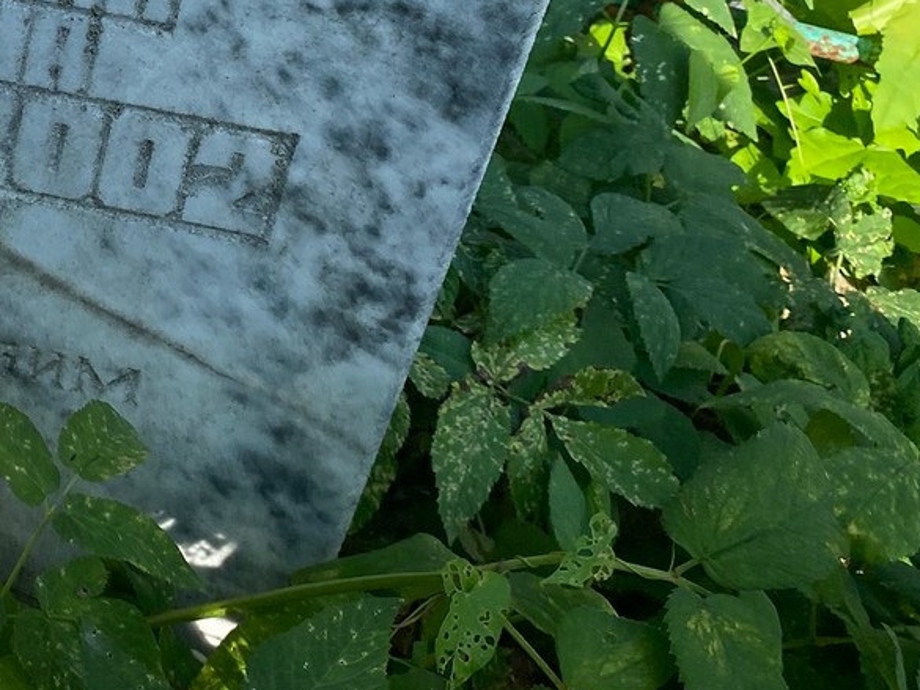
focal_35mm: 64
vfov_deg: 22.2
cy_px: 16
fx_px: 1701
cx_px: -151
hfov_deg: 27.1
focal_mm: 4.25
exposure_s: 1/1484
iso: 32
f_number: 1.8
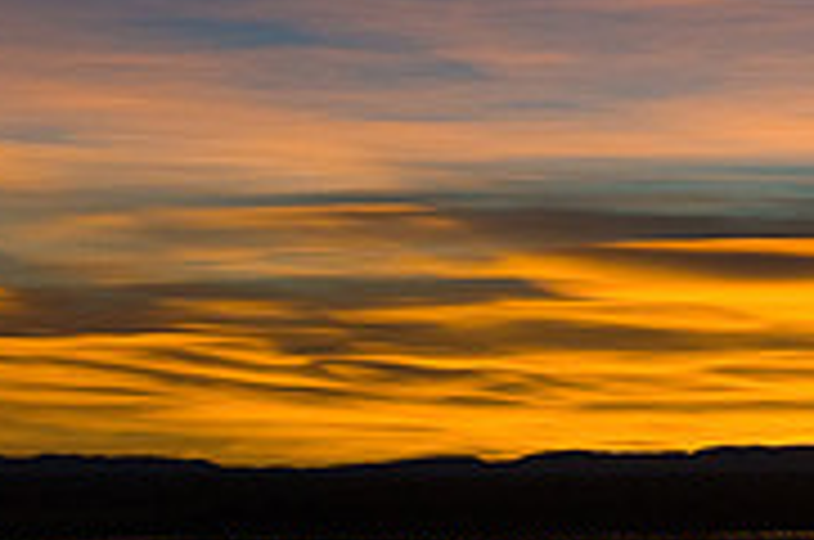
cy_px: 200
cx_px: 1165
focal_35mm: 144
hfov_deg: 13.6
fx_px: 3250
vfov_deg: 9.5
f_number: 7.1
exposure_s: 1/200
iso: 640
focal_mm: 30
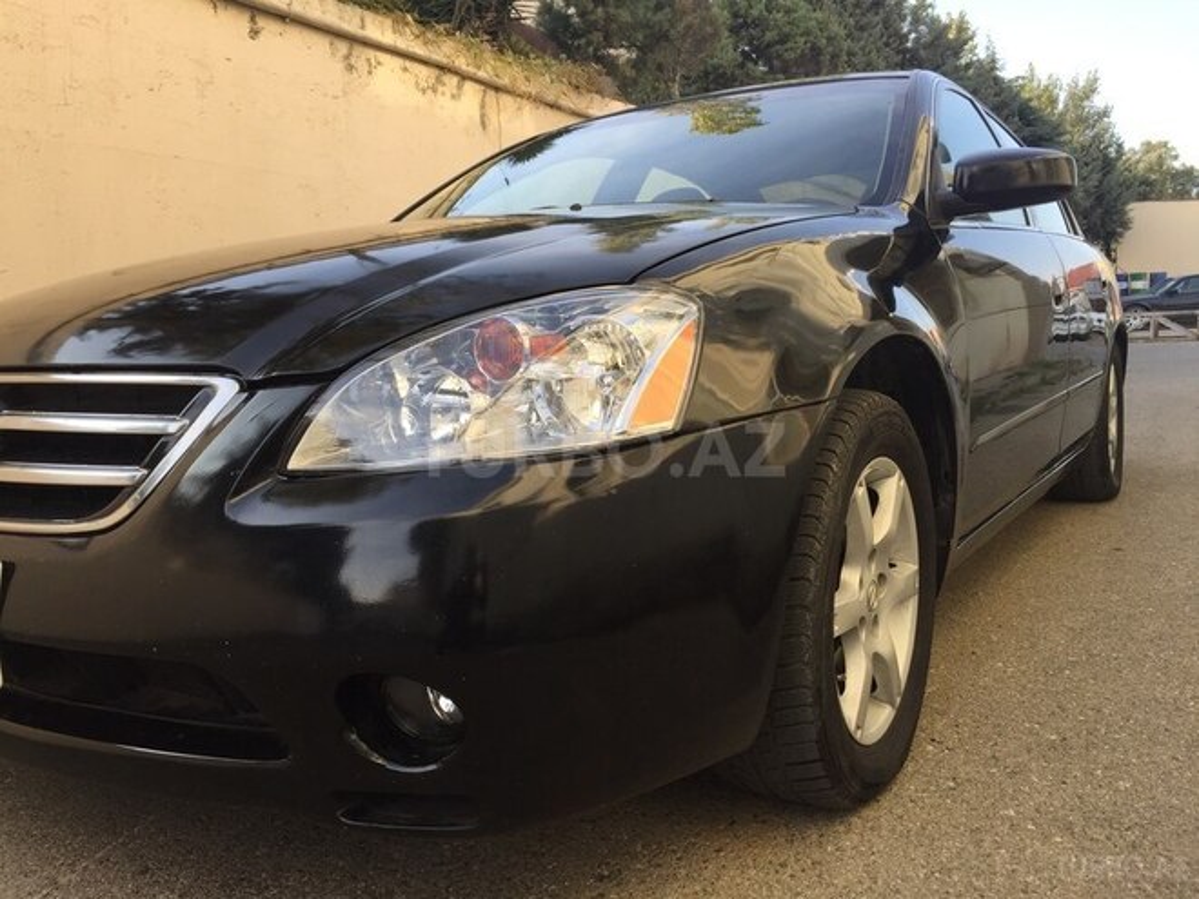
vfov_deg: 48.2
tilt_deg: -6.2
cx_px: 600
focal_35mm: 29
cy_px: 450
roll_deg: +2.2
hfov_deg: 61.7
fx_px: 1004
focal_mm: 4.15
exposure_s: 1/370
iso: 32
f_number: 2.2
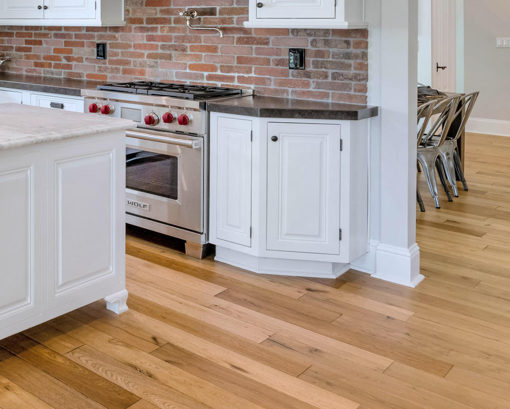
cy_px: 45
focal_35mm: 38
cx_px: -164
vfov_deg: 36.8
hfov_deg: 33.6
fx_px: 574
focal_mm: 14
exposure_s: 1/30
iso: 200
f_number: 6.3
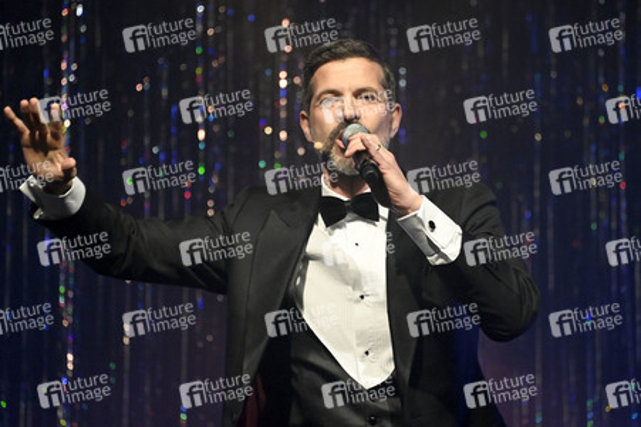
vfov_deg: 4.6
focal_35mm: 300
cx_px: 320
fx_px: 5338
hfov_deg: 6.9
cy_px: 214
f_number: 5.6
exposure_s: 1/320
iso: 8000
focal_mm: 300
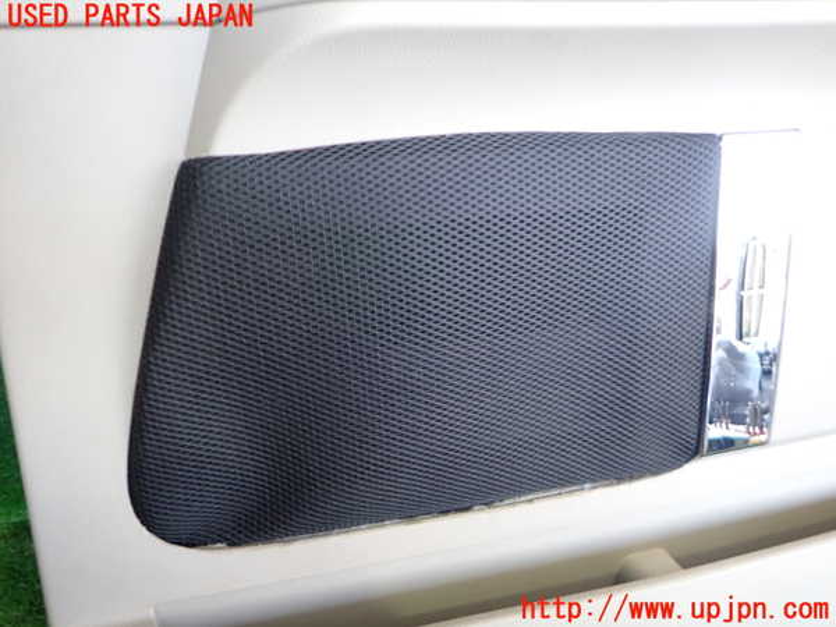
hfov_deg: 69.4
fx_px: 604
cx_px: 418
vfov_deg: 54.9
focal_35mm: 25
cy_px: 314
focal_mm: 4.5
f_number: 2
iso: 200
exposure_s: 1/40
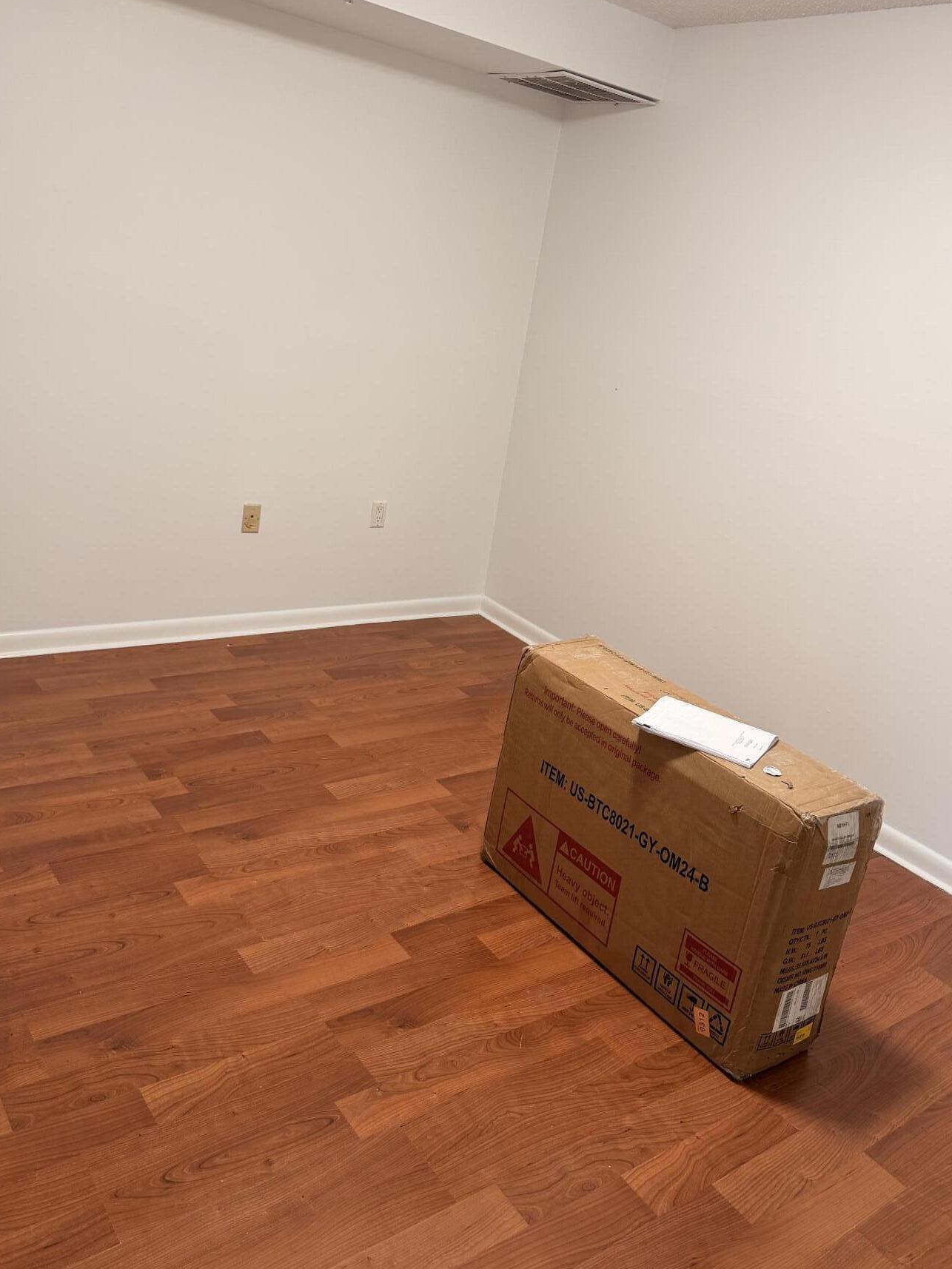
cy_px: 577
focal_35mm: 28
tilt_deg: -16.4
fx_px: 1026
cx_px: 489
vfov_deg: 63.3
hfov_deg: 49.8
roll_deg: -9.5
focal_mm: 6.76
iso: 200
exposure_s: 1/60
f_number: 1.78
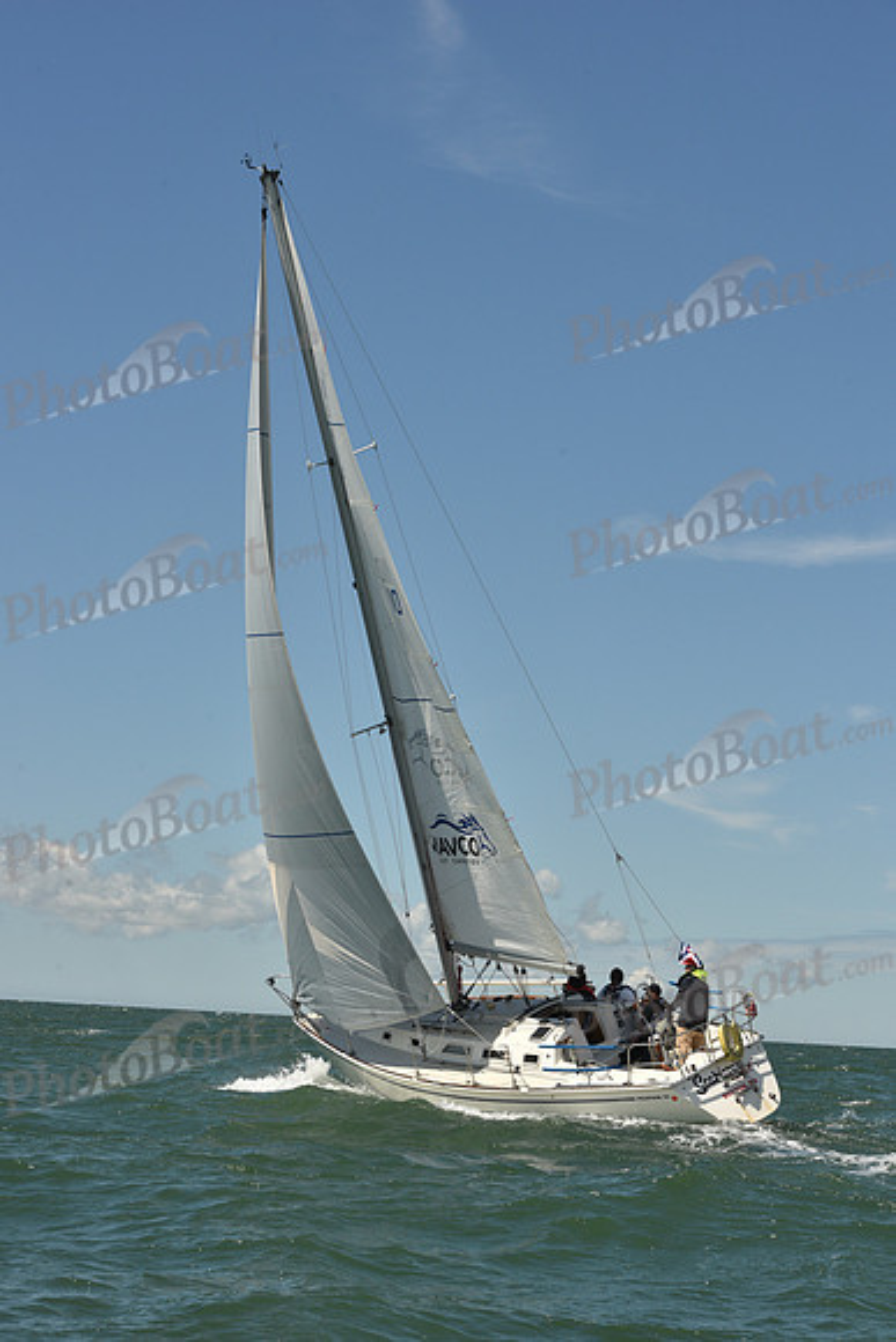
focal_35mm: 70
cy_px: 671
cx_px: 448
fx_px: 2612
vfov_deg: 28.8
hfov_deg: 19.5
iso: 320
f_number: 13
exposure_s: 1/800
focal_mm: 70
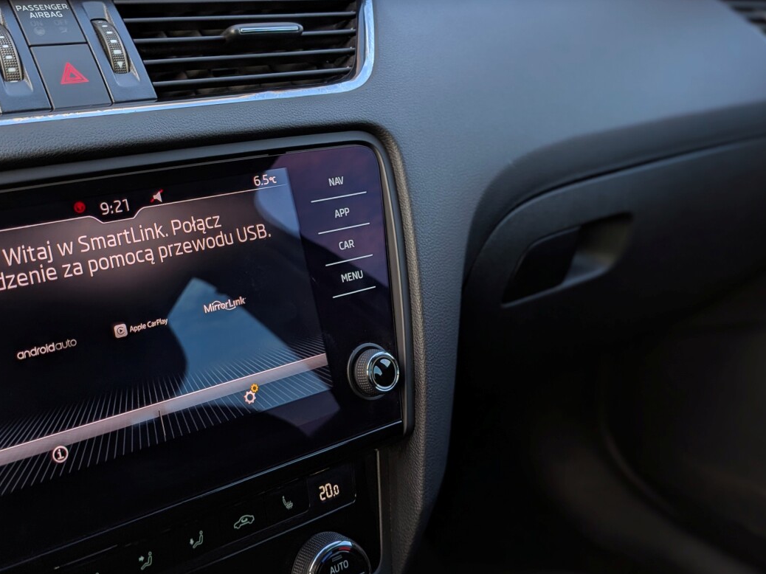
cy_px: 241
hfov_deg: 49.4
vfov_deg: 38.6
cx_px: 267
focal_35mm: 37
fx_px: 819
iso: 30
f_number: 1.7
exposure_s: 1/159
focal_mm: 4.53
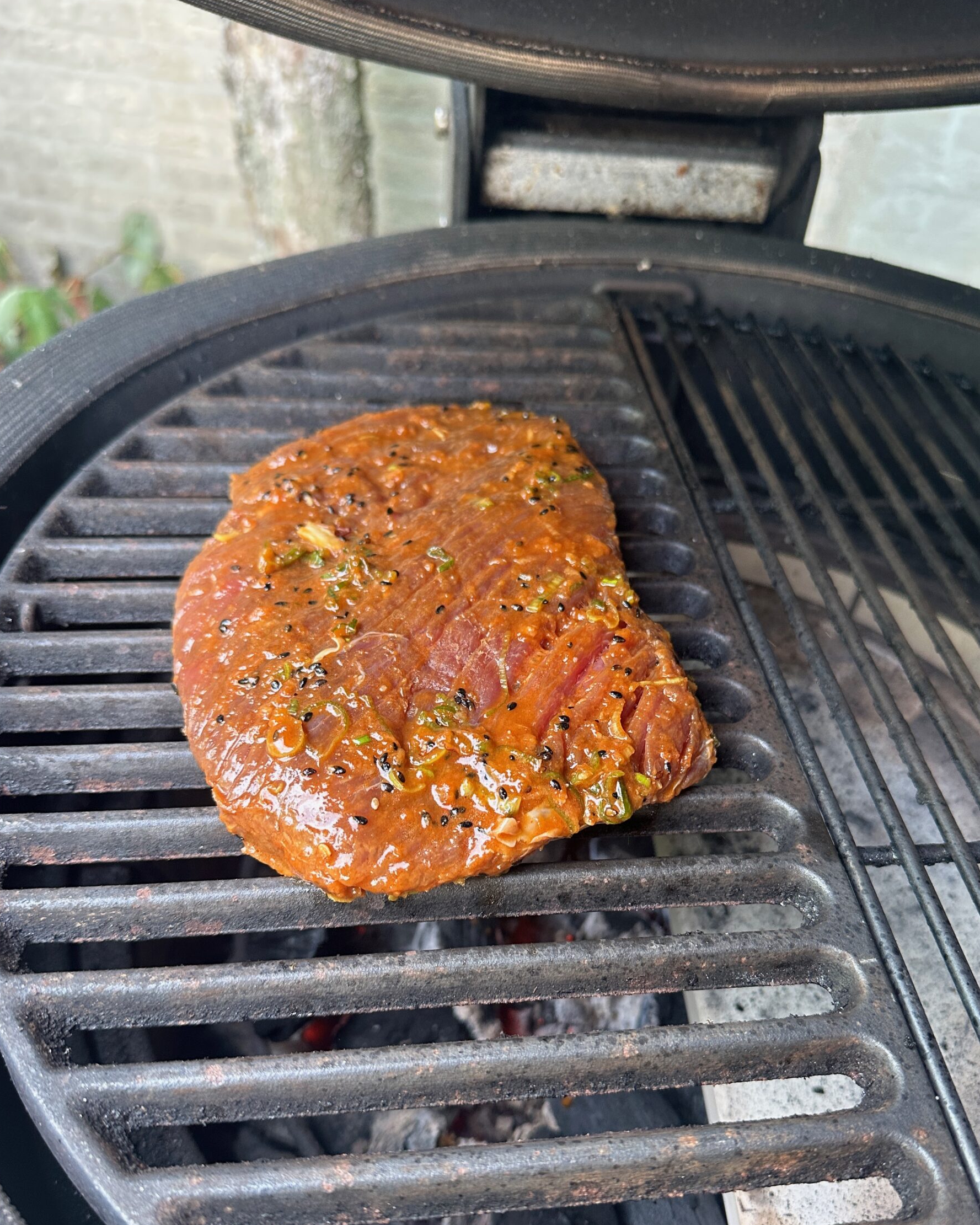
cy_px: 702
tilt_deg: -45.1
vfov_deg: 63.8
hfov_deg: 53.2
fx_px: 979
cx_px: 513
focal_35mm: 27
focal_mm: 6.86
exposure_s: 1/121
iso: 200
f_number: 1.78
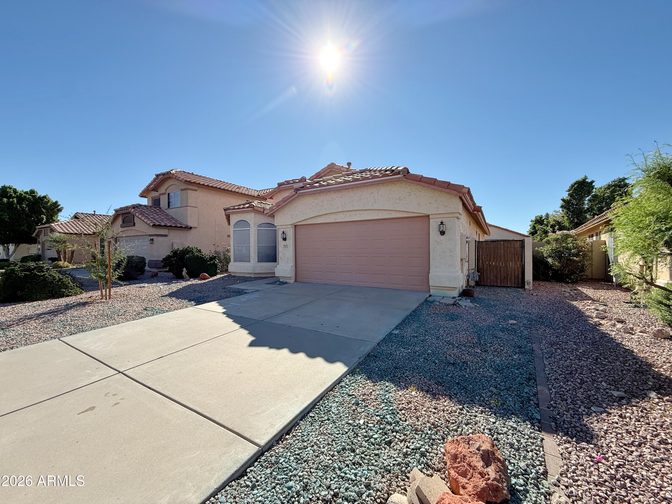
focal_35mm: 14
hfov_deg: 102.1
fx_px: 272
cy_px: 252
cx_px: 336
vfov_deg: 85.7
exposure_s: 1/1464
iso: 50
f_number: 2.2
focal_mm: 2.22
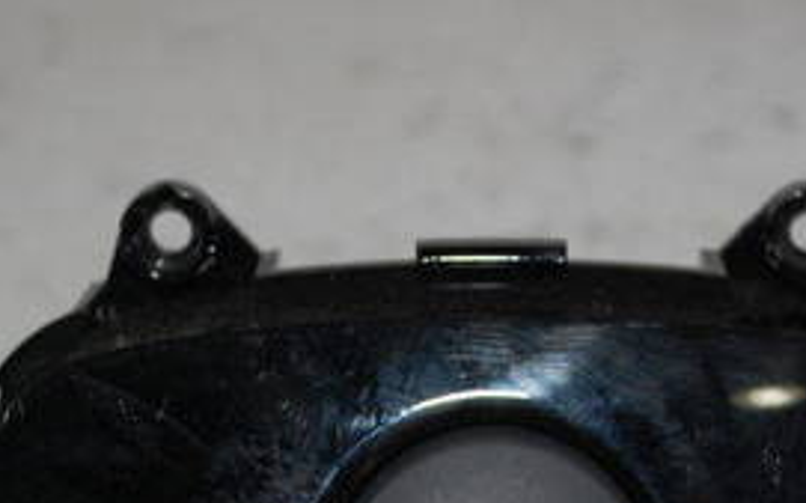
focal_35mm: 101
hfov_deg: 20.5
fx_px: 2217
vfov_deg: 12.8
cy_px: 507
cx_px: 520
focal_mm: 28
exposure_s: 1/60
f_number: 4.5
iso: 400
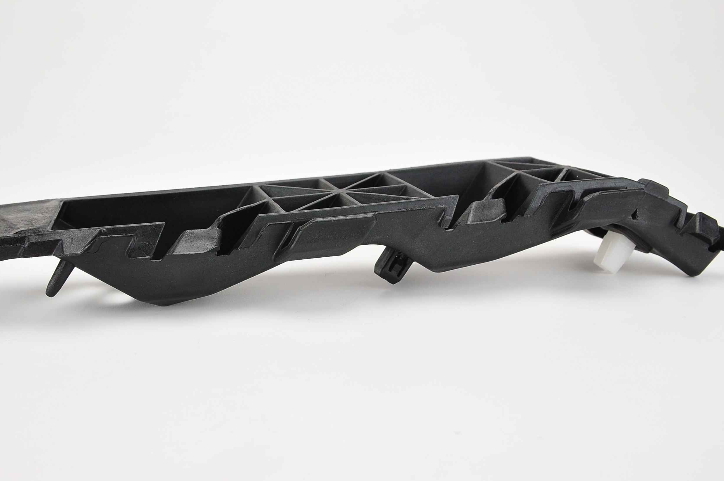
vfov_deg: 34.1
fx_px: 783
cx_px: 329
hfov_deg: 49.5
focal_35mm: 39
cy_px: 233
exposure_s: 1/60
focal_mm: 20
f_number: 7.1
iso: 400
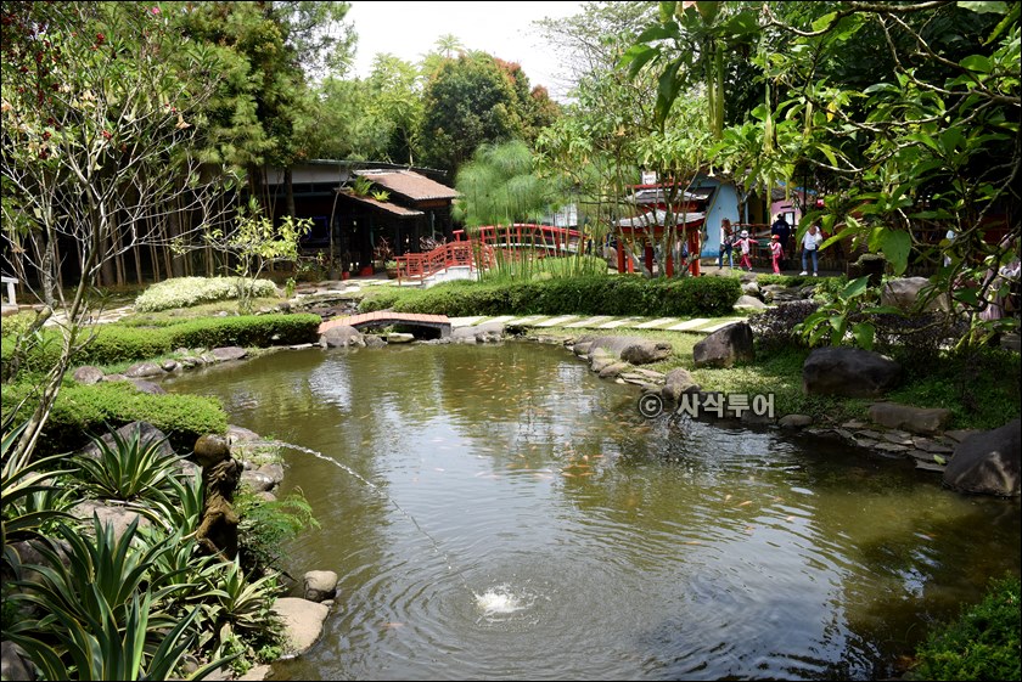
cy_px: 341
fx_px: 966
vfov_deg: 38.9
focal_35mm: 34
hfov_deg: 55.8
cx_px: 511
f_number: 11
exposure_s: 1/500
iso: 640
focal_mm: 34
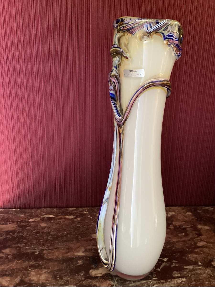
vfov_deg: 58.4
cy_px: 144
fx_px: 257
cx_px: 108
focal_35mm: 31
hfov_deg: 45.4
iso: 500
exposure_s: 1/30
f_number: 2.4
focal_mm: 3.3
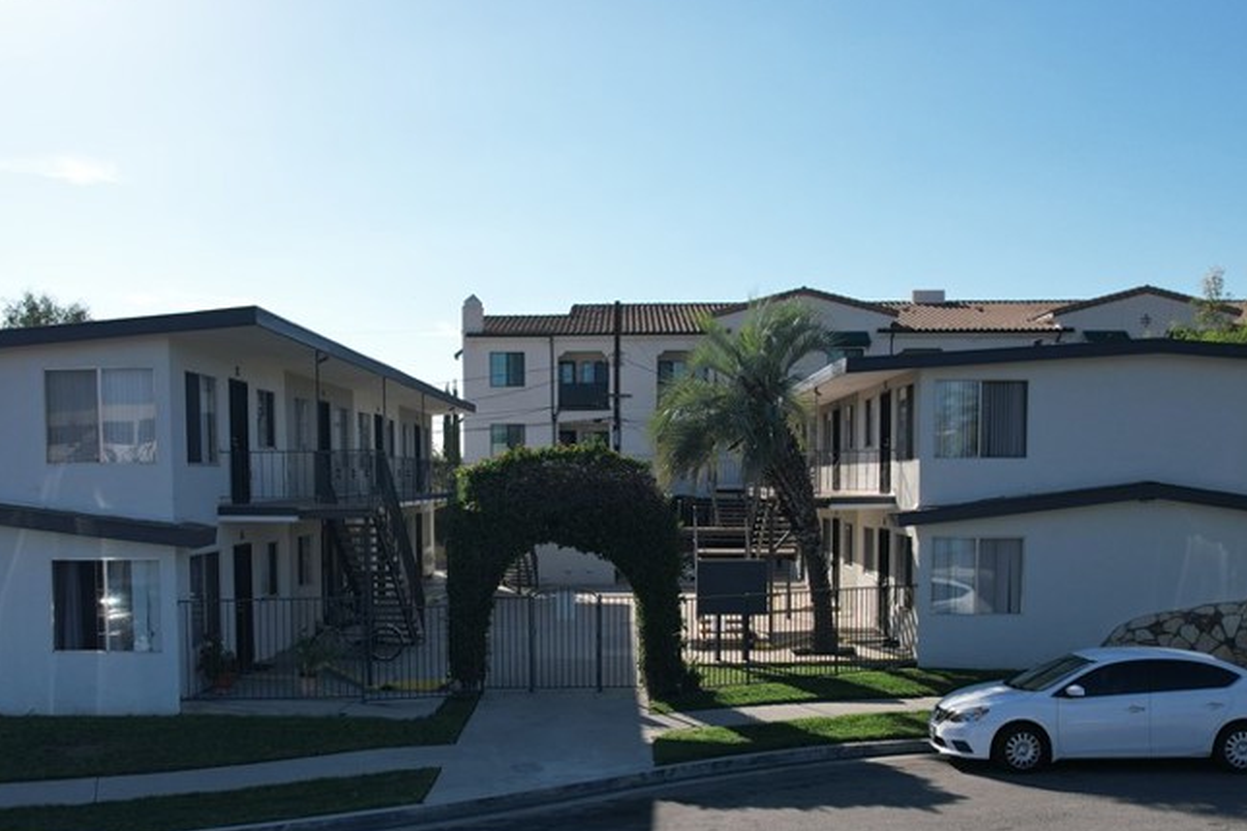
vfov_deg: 37.2
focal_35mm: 35
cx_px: 571
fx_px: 1212
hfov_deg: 54.4
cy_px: 586
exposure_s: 1/2500
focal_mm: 8.38
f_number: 2.8
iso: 110
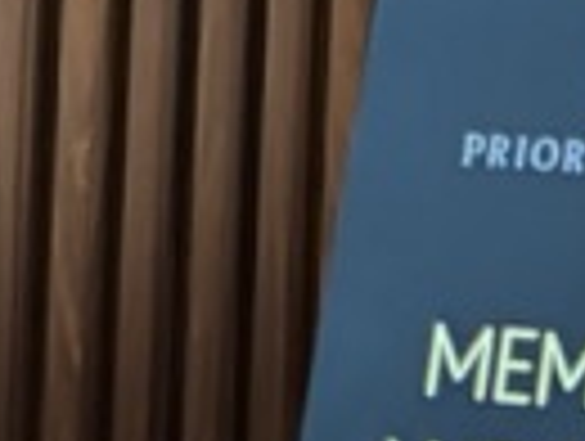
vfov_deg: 7.4
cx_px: 1071
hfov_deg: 9.9
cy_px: -608
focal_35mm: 189
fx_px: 3200
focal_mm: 6.76
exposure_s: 1/33
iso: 640
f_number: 1.78
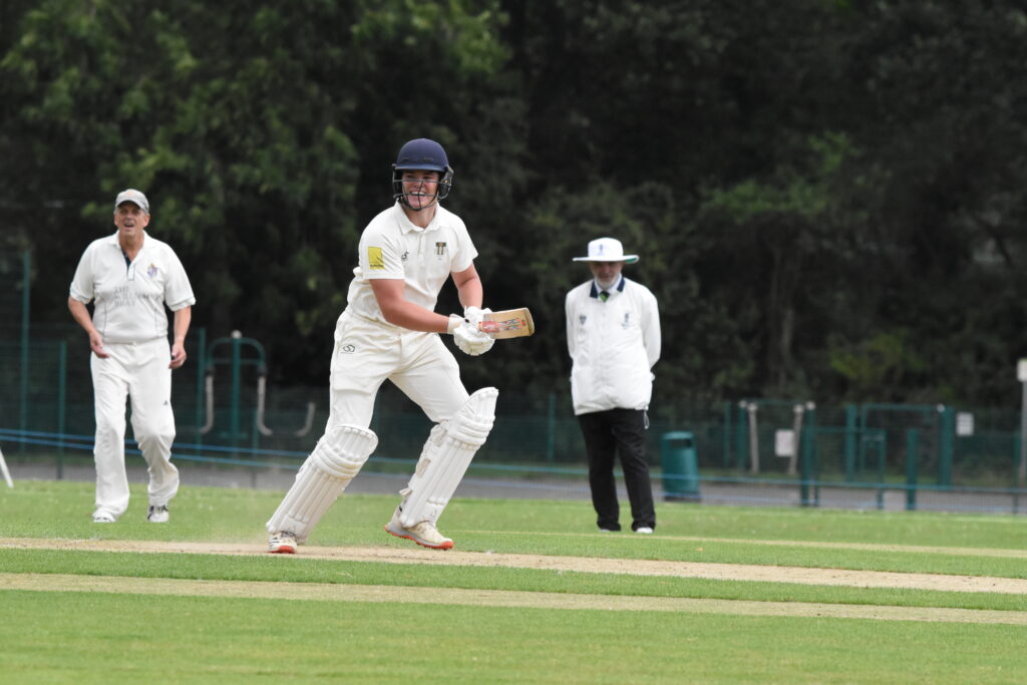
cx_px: 514
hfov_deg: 4.6
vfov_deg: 3.1
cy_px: 342
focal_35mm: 450
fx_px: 12838
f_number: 9
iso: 3200
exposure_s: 1/4000
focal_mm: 300
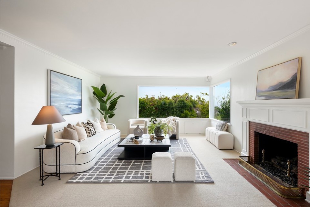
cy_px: 107
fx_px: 138
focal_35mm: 16
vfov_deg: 73.7
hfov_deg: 96.6
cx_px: 165
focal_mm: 10
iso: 400
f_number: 8
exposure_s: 1/10
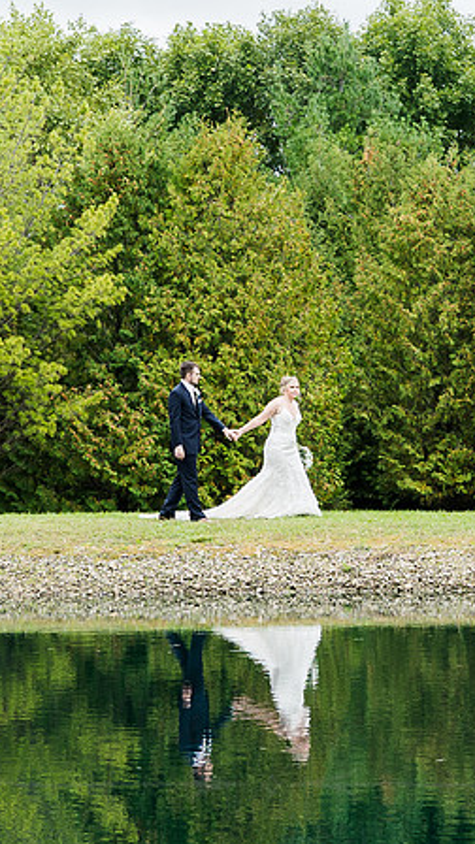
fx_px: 3224
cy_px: 483
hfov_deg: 8.4
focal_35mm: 144
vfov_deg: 14.9
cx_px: 190
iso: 100
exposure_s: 1/100
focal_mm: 28
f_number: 4.5
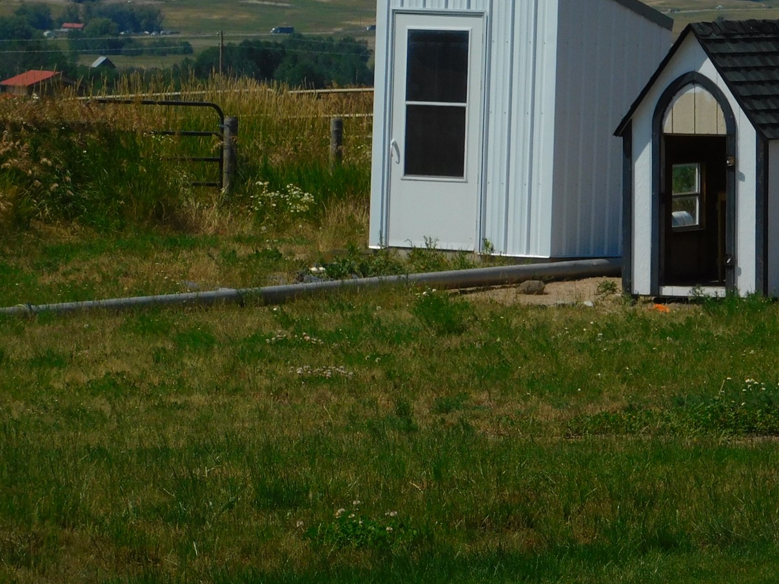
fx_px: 5649
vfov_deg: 5.9
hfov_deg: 7.9
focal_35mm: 251
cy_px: 134
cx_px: 568
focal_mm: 26.3
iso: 125
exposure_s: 1/400
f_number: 10.2
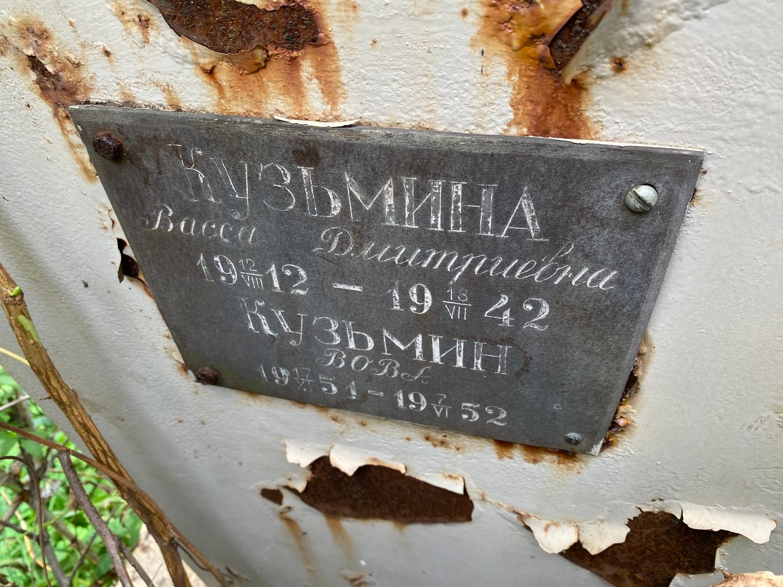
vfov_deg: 53.1
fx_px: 588
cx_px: 392
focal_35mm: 26
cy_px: 294
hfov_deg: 67.3
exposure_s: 1/122
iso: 64
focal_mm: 4.25
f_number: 1.8
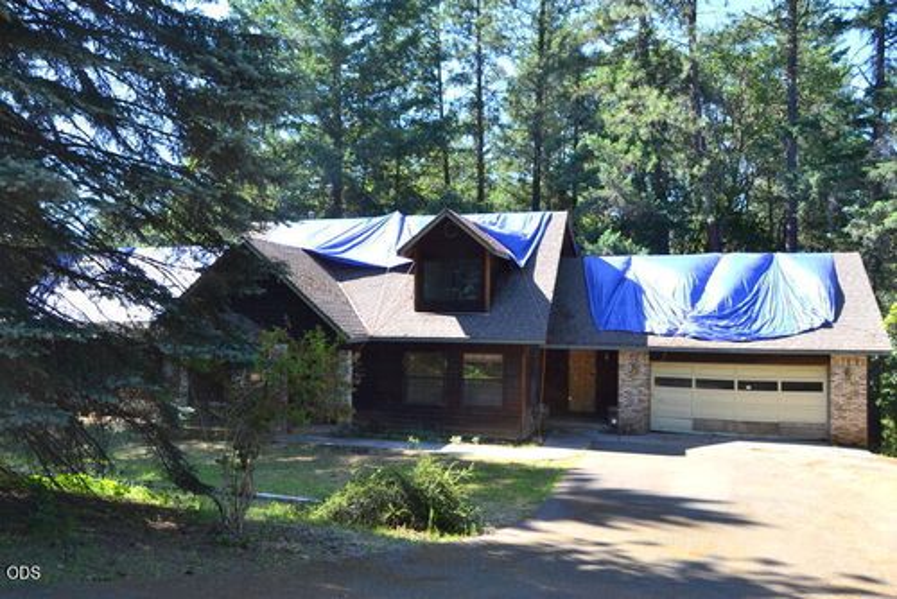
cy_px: 300
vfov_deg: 48.0
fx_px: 673
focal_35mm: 27
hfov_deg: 67.4
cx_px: 448
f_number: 5.6
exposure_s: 1/125
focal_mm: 18
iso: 100
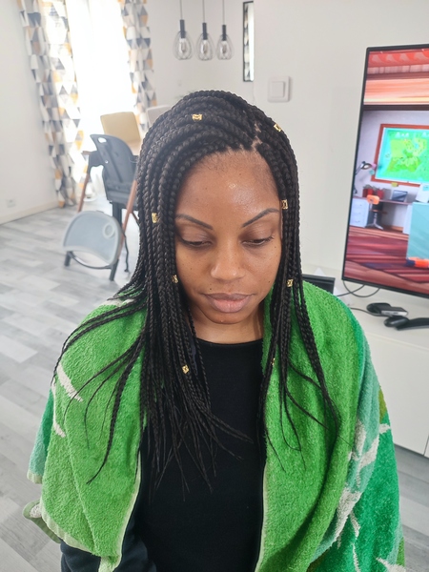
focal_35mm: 24
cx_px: 214
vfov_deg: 71.6
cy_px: 286
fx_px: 397
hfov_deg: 56.8
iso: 730
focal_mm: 5.89
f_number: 1.89
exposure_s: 1/20
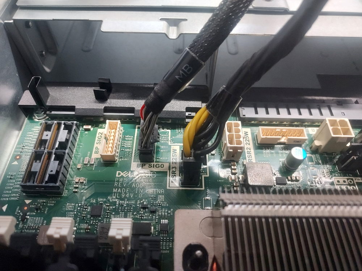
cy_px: 136
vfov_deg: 56.8
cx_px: 181
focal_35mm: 24
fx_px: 251
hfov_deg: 71.6
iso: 400
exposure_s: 1/30
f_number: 1.8
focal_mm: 4.6
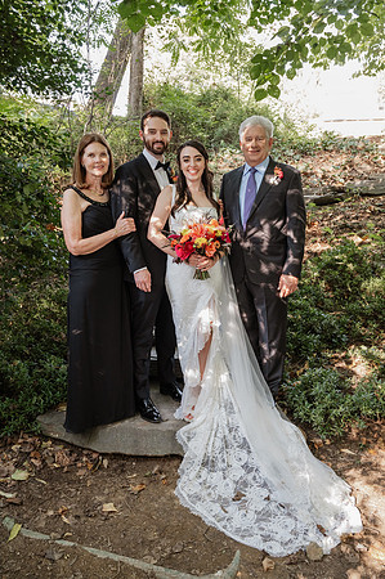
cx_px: 192
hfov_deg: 45.6
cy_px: 290
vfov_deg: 64.6
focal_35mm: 28
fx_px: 458
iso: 2500
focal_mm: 28.5
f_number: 7.1
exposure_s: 1/80
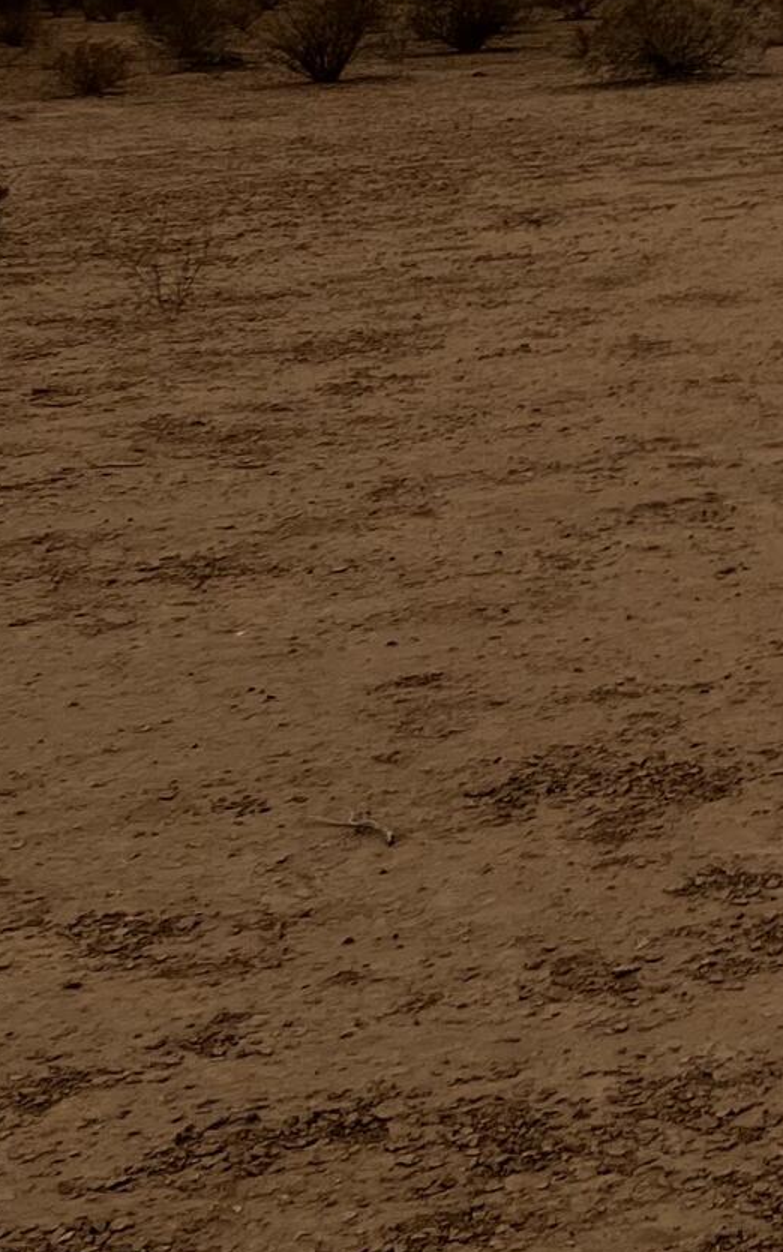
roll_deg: +3.4
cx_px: 1257
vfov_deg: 20.4
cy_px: 7
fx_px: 3380
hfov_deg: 12.4
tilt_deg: -2.0
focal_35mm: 99
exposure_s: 1/5587
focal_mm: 5.7
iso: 50
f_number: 1.5
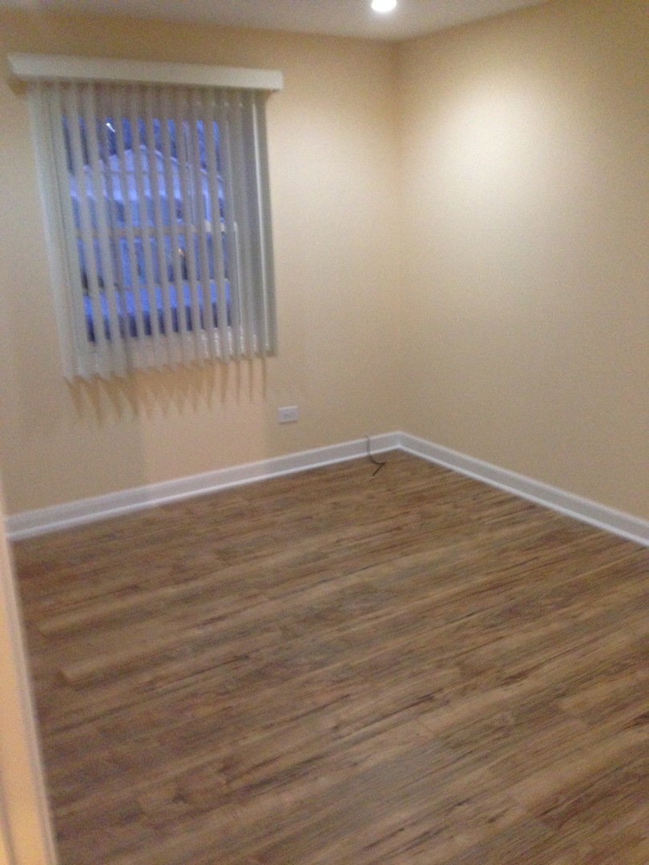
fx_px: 825
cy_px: 432
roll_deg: +0.8
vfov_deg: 55.4
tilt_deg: -14.8
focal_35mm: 33
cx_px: 324
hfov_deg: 42.9
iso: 400
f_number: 2.4
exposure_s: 1/20
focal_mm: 4.12
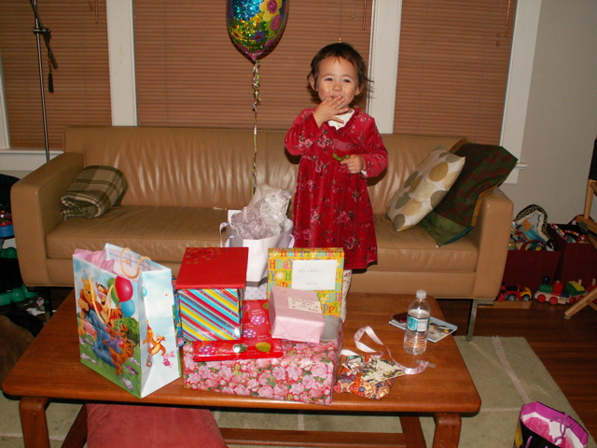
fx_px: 604
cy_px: 224
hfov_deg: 52.6
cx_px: 298
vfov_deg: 40.7
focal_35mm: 35
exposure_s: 1/40
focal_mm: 5.86
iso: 160
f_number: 2.8
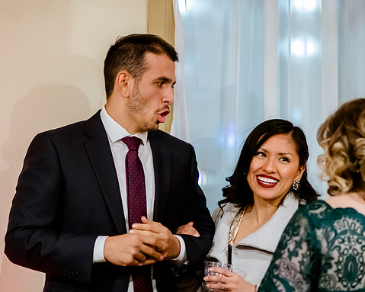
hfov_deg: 10.8
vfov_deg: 8.6
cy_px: 146
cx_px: 183
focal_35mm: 179
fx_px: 1933
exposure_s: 1/100
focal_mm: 105
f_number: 2.8
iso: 4000
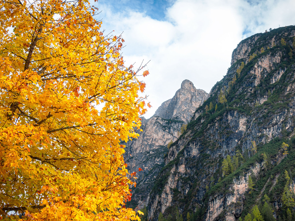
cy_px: 126
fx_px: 401
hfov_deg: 40.4
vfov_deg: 30.8
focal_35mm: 47
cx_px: 152
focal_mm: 13.34
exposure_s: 1/500
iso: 125
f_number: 4
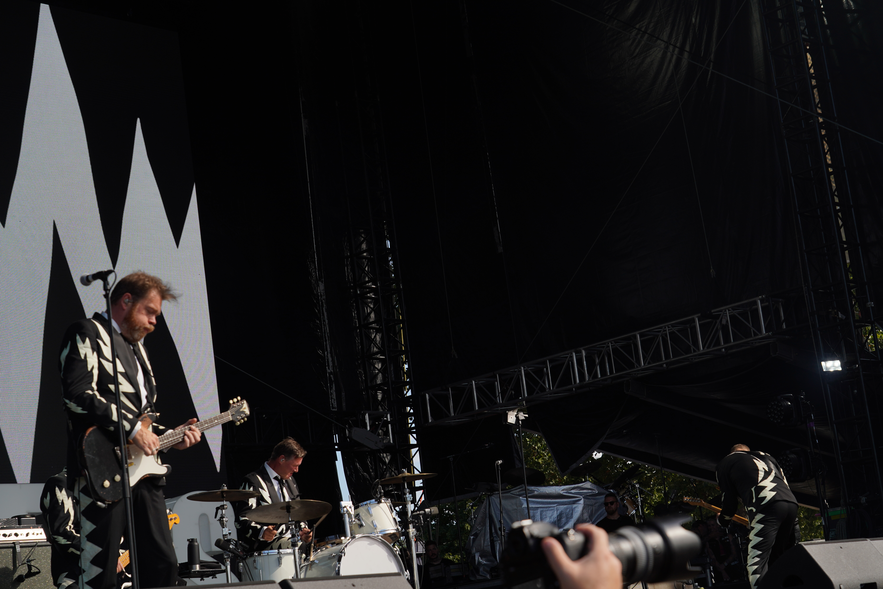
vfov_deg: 20.9
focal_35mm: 65
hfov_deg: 31.0
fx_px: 1594
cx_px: 442
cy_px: 294
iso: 100
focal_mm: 65
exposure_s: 1/320
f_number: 8
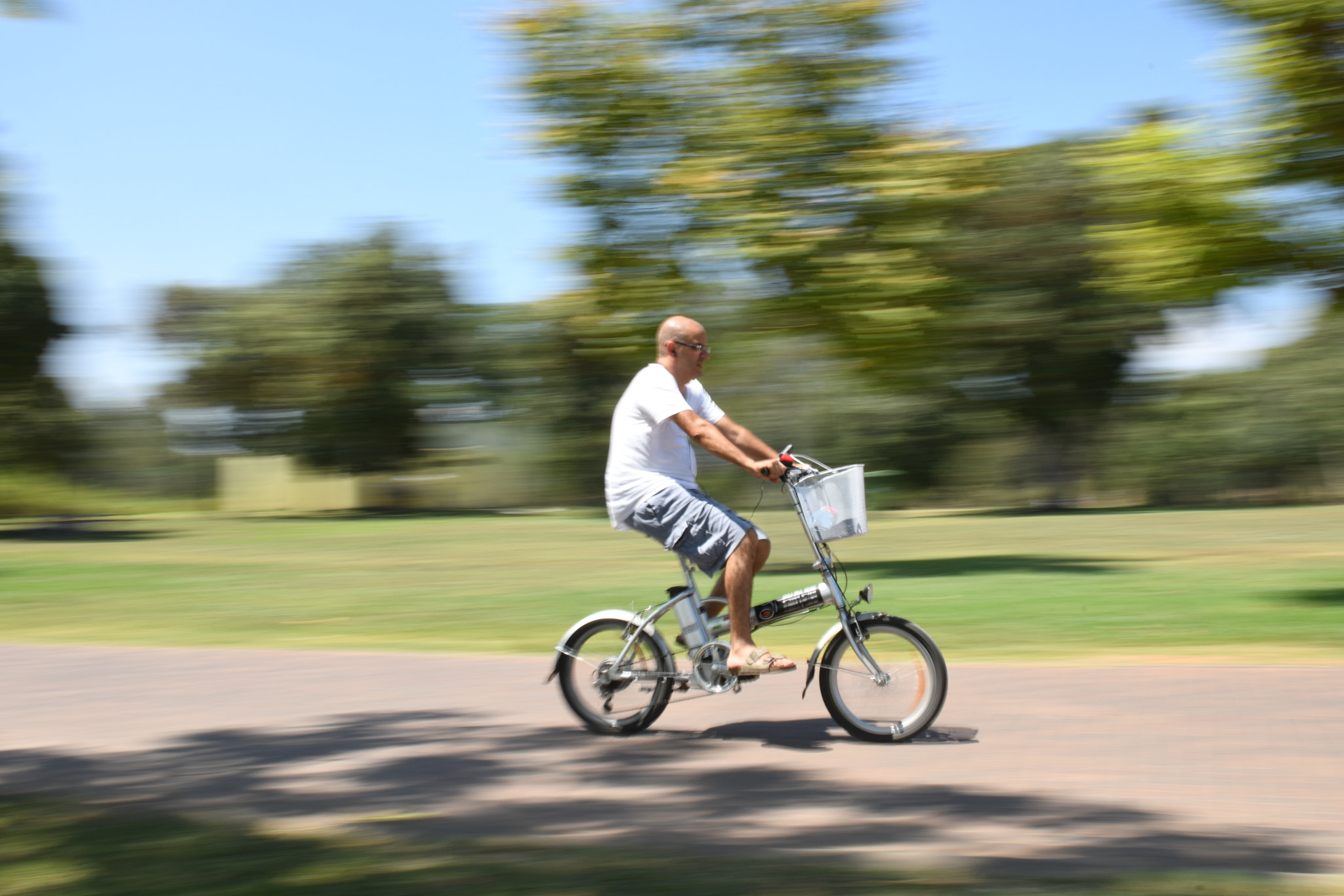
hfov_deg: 49.6
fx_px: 1456
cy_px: 448
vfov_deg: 34.2
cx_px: 672
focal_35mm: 39
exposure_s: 1/20
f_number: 22
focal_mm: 26
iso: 100
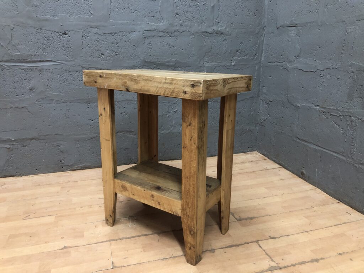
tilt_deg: -14.0
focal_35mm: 28
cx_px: 182
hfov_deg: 63.4
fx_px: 294
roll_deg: +0.1
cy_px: 136
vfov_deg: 49.7
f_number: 1.8
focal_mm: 3.99
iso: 100
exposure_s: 1/14
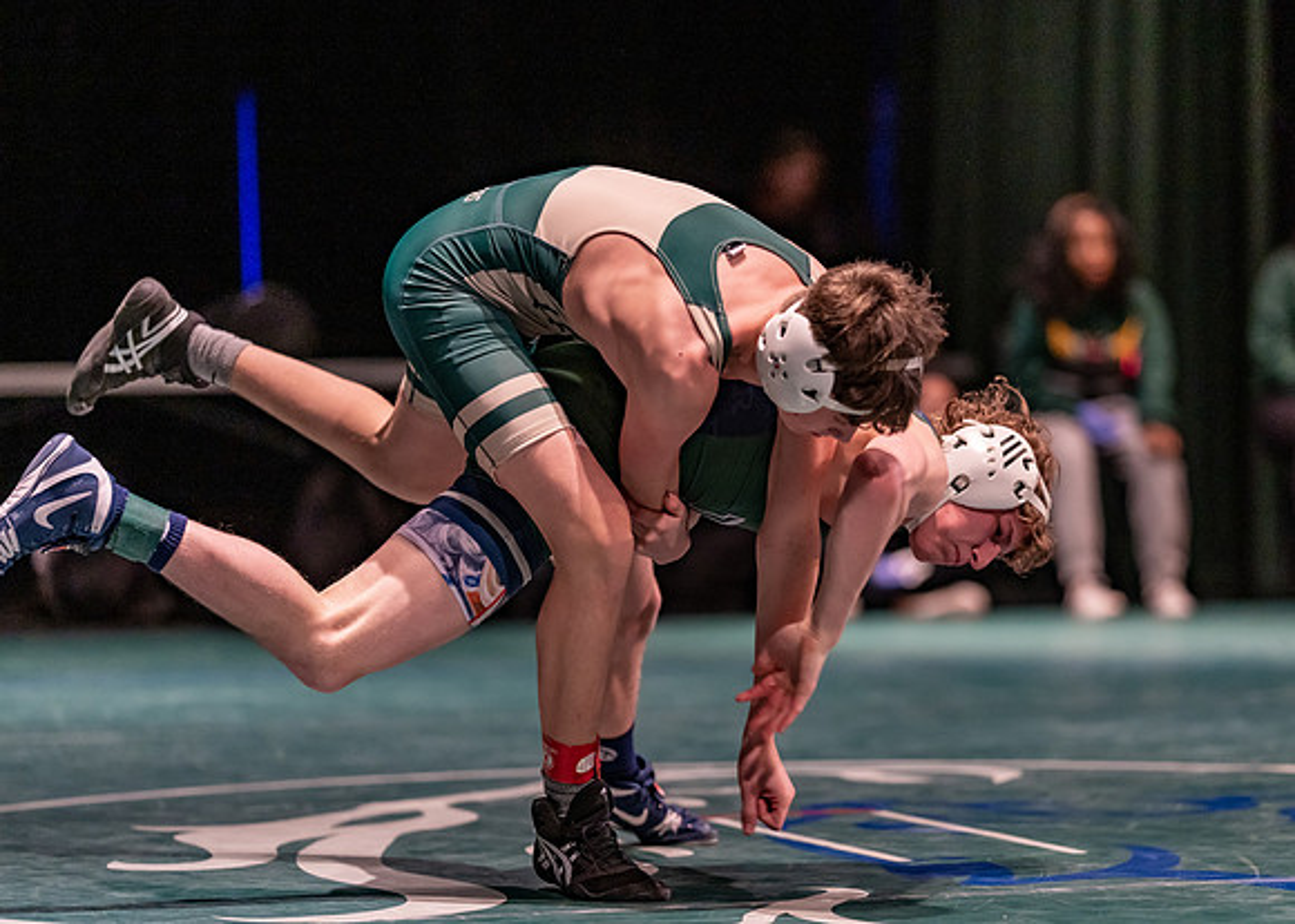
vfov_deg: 9.4
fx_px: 5628
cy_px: 495
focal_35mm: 153
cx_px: 748
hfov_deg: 13.1
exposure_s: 1/800
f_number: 1.8
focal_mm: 135
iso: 2000
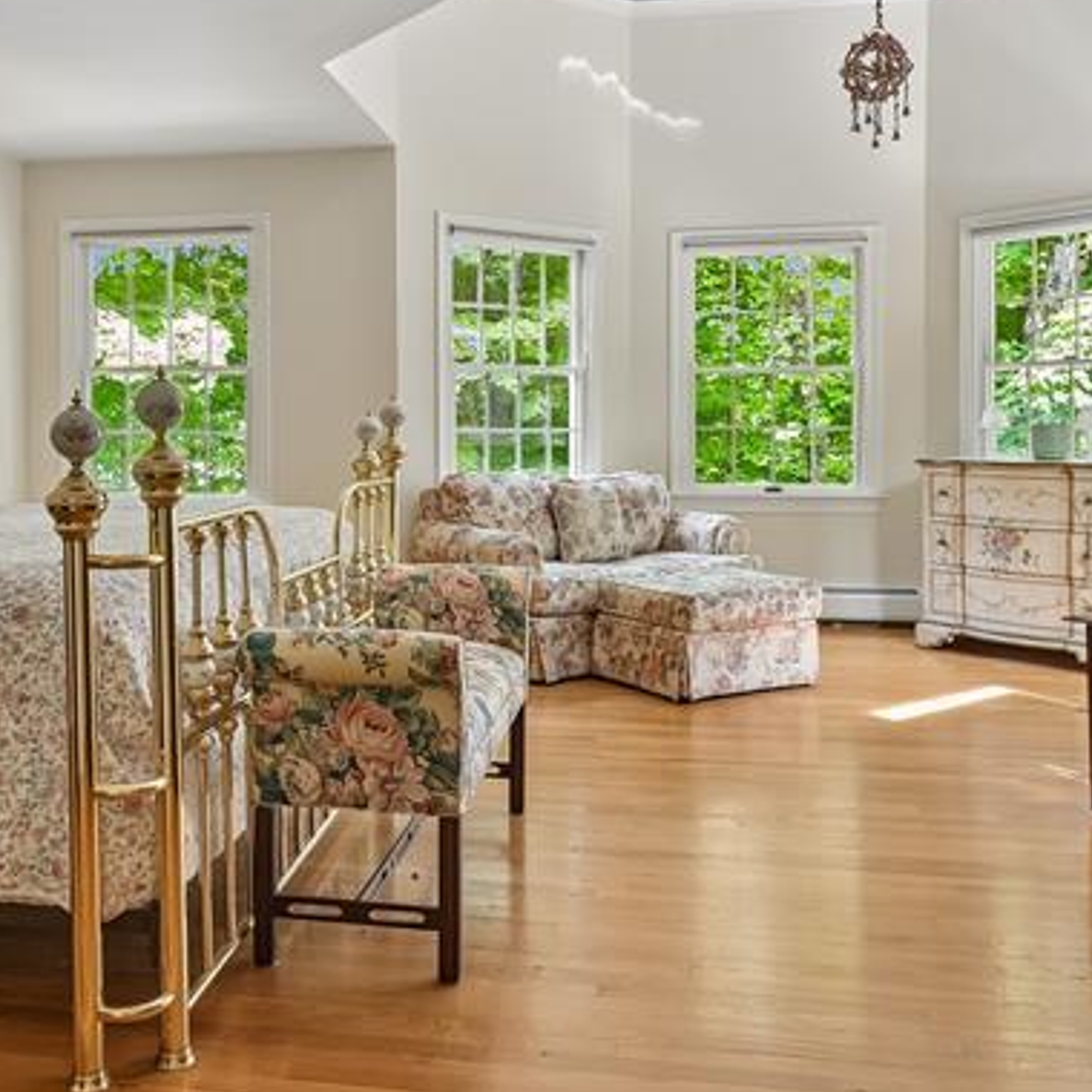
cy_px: 477
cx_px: 431
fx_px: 1963
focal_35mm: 55
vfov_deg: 31.1
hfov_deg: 31.0
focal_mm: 24
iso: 2500
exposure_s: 1/30
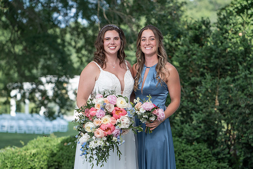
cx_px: 123
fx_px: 623
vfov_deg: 15.4
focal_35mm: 89
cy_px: 86
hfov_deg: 23.0
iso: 64
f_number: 2.8
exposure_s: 1/500
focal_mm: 85
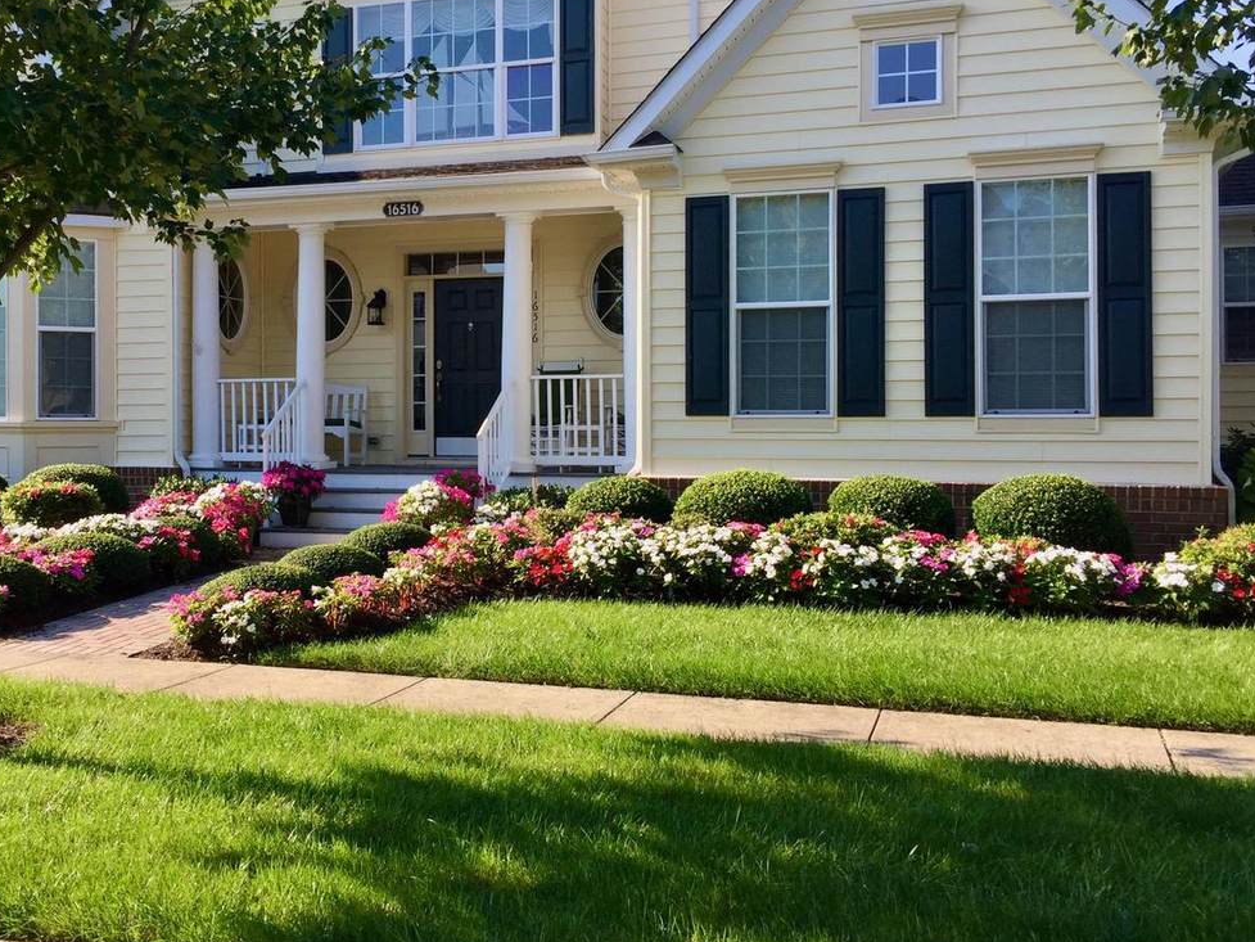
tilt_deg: +0.5
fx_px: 1378
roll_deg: +0.6
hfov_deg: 48.4
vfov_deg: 37.7
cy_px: 420
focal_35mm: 38
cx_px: 457
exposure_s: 1/648
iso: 32
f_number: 2.2
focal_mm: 4.15
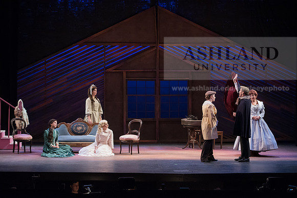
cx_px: 148
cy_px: 99
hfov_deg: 20.8
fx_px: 809
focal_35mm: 98
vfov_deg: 14.0
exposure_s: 1/400
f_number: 4
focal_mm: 98
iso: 5000
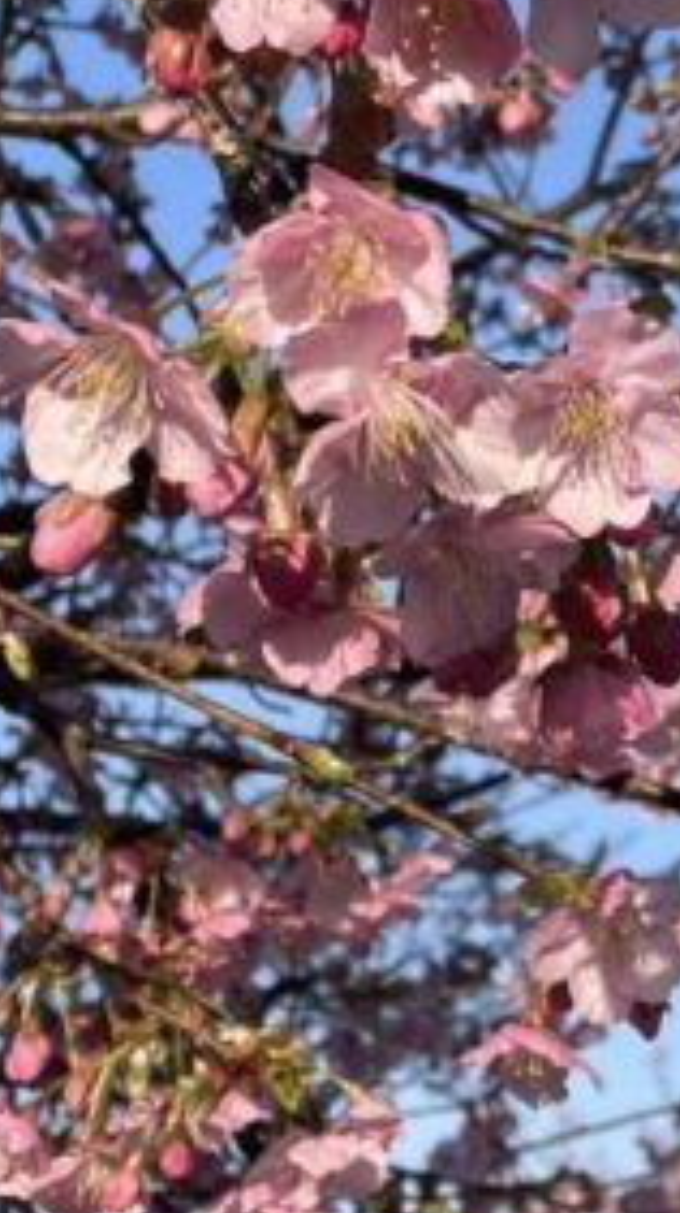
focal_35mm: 103
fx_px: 3312
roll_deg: -1.7
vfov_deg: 20.7
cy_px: 447
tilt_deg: +18.8
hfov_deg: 11.3
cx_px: 1003
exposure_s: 1/2132
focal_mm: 4.2
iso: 32
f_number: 1.6
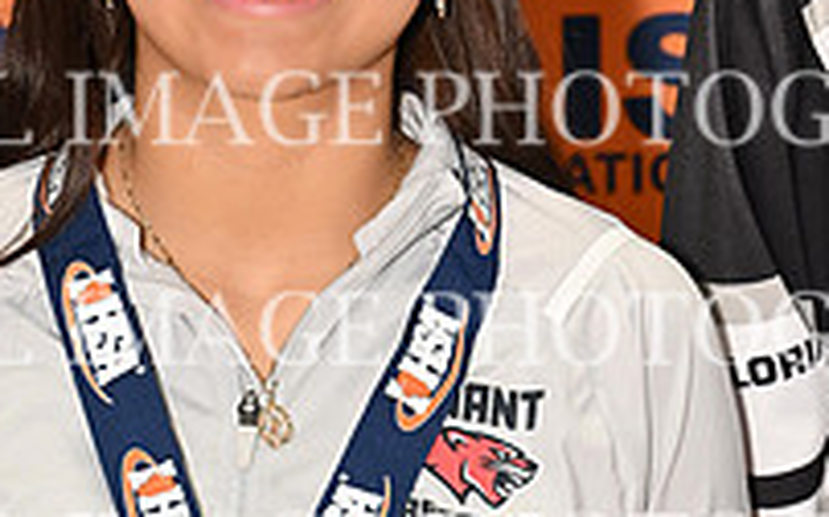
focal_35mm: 202
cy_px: 439
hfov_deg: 10.4
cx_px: 388
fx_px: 4561
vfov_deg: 6.5
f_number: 5.6
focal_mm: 69
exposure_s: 1/160
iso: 800
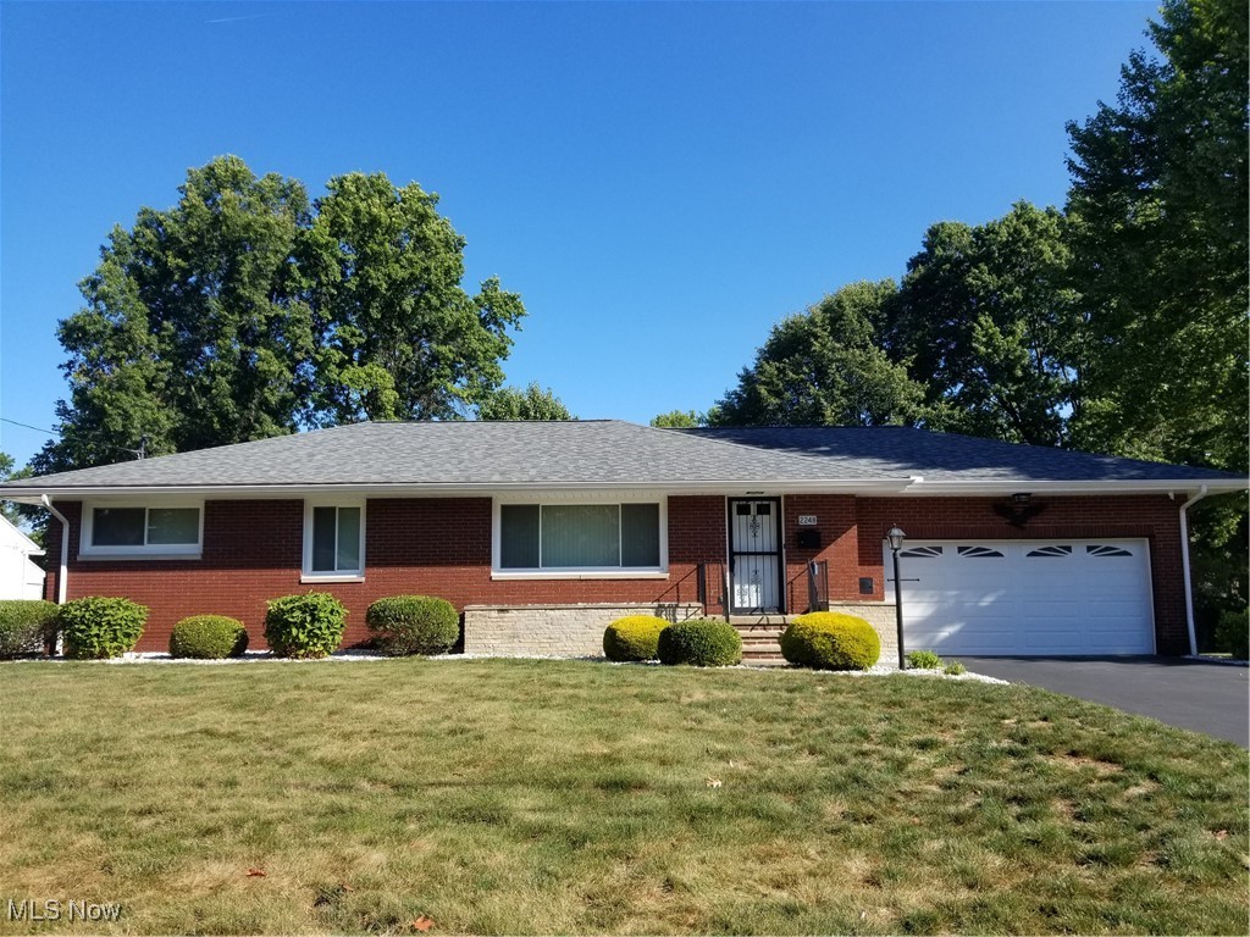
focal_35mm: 26
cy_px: 468
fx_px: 939
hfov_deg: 67.3
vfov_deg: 53.1
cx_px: 625
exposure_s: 1/1564
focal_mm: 4.25
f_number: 1.7
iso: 50
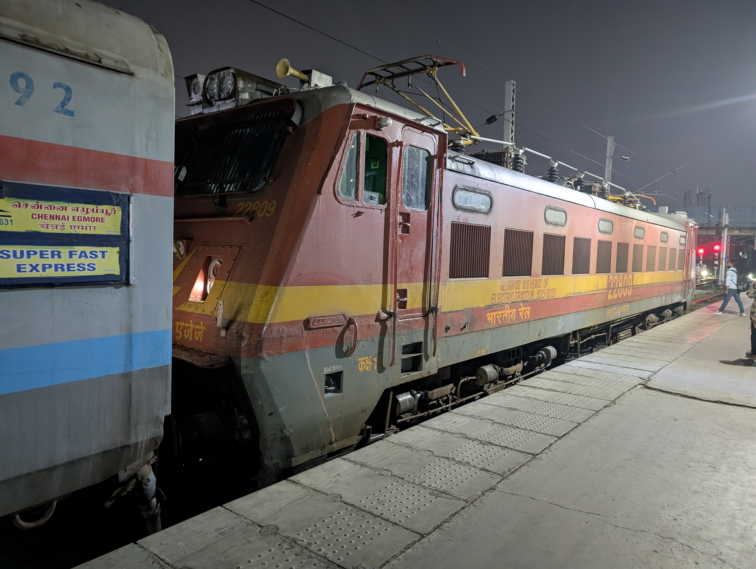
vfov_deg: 56.9
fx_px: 525
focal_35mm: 24
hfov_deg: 71.5
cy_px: 284
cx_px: 378
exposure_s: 1/25
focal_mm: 6.9
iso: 1081
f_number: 1.68
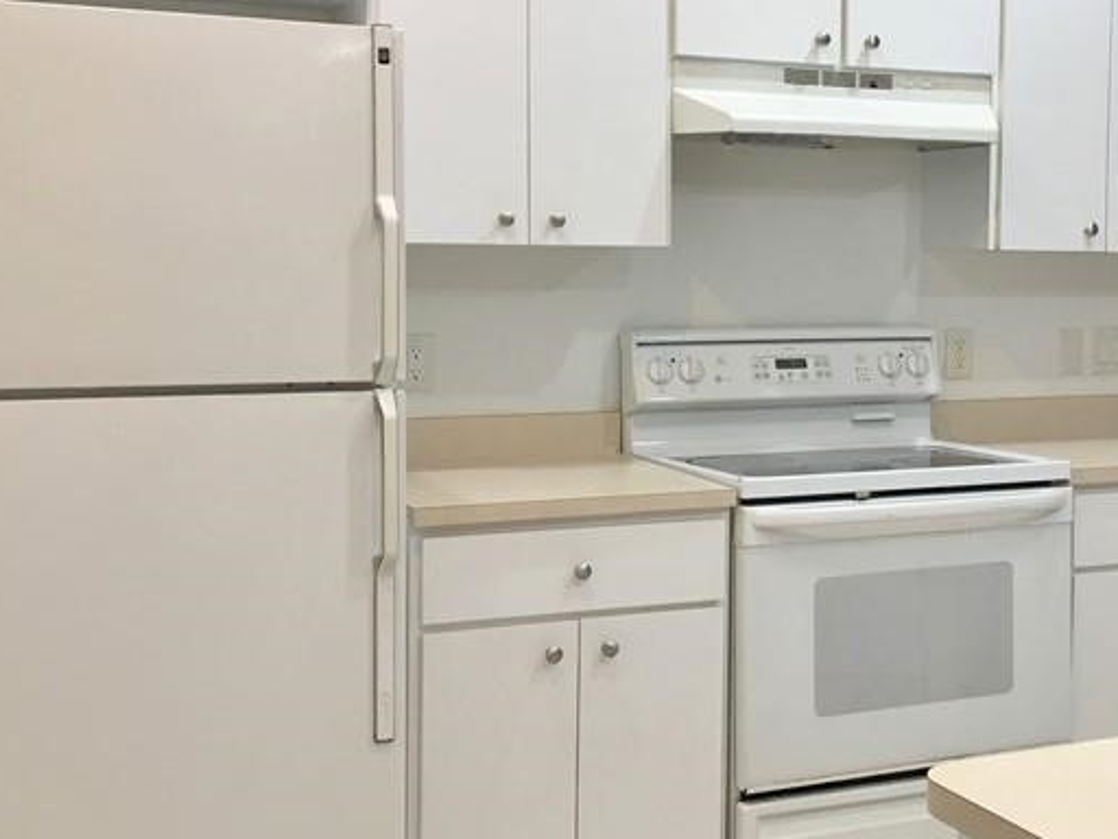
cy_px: 350
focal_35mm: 58
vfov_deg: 25.2
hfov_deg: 32.5
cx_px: 860
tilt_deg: -3.7
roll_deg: -1.6
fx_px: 1873
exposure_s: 1/30
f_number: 2.2
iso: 64
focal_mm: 4.15
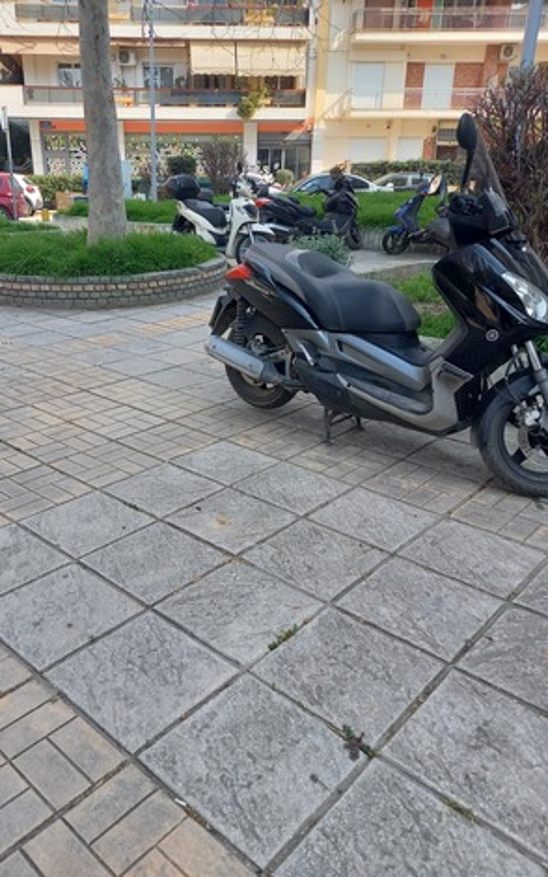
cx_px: 218
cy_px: 445
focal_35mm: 27
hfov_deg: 45.7
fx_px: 646
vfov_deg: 68.4
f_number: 1.8
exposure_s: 1/306
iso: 50
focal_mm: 4.65
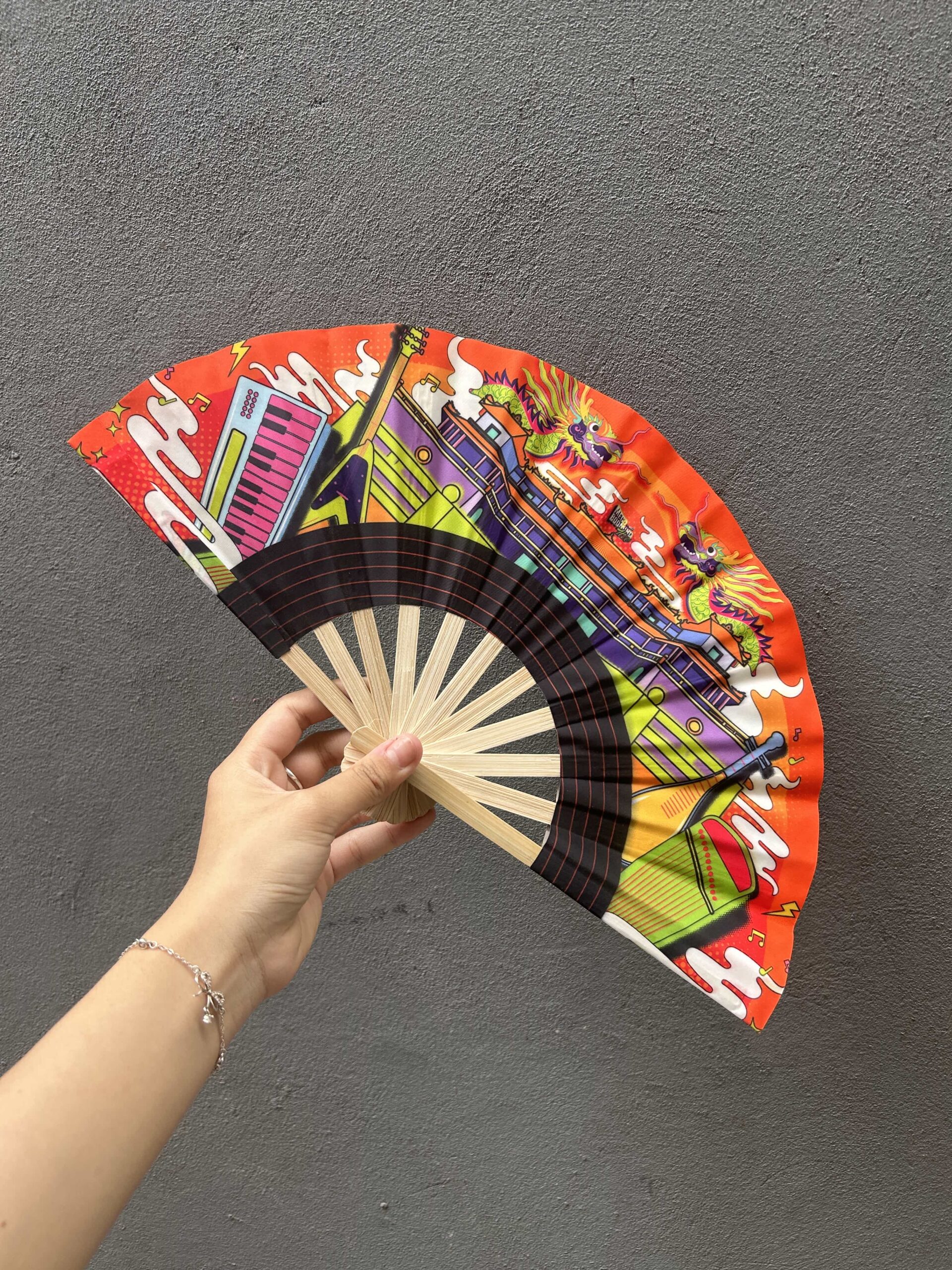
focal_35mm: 26
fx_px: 953
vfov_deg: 67.3
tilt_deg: -14.1
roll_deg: +5.0
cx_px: 476
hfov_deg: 53.1
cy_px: 635
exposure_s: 1/380
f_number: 1.5
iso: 50
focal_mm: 5.7
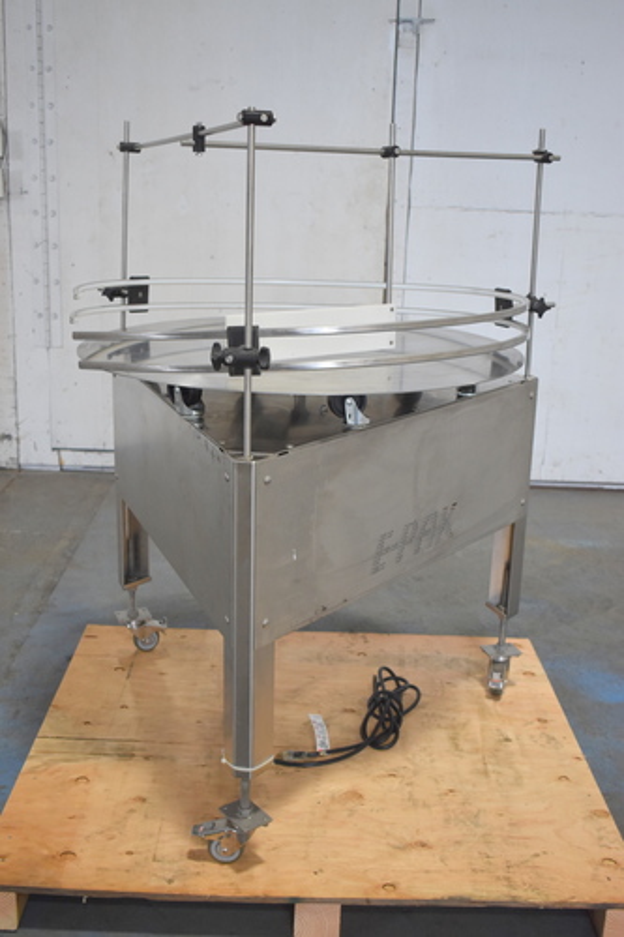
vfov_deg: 47.9
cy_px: 468
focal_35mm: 40
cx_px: 312
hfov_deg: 33.0
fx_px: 1054
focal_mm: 27
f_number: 4
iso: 800
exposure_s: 1/200
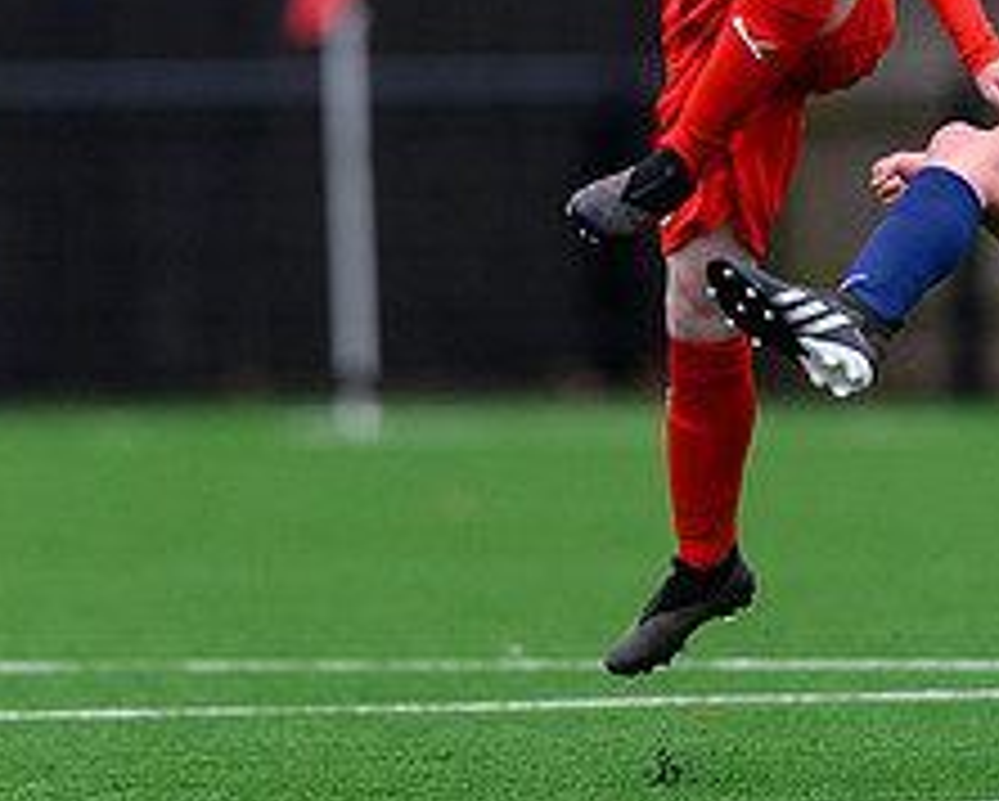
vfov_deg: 1.3
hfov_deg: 1.6
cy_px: 382
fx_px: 36044
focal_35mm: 1218
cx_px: 736
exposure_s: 1/2000
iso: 3200
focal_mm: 400
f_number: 2.8
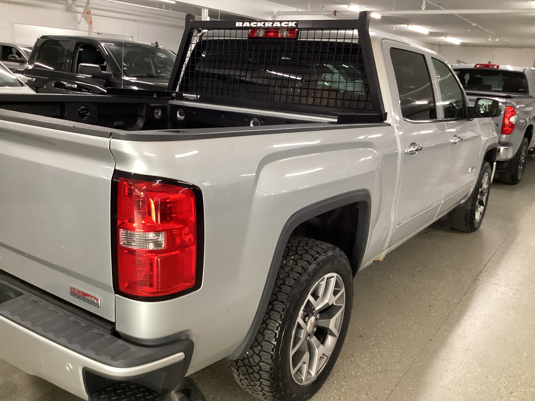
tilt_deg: -18.0
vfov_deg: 45.4
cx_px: 268
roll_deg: -2.9
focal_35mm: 31
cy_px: 200
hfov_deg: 58.4
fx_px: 479
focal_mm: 3.3
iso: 250
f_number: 2.4
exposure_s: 1/60
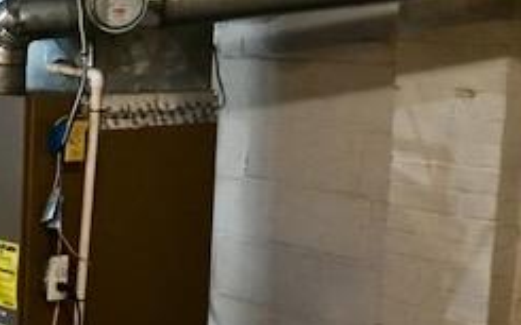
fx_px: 1136
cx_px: -327
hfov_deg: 20.7
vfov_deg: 16.3
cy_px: 123
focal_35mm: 80
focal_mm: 10
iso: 800
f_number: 3.5
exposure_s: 1/40
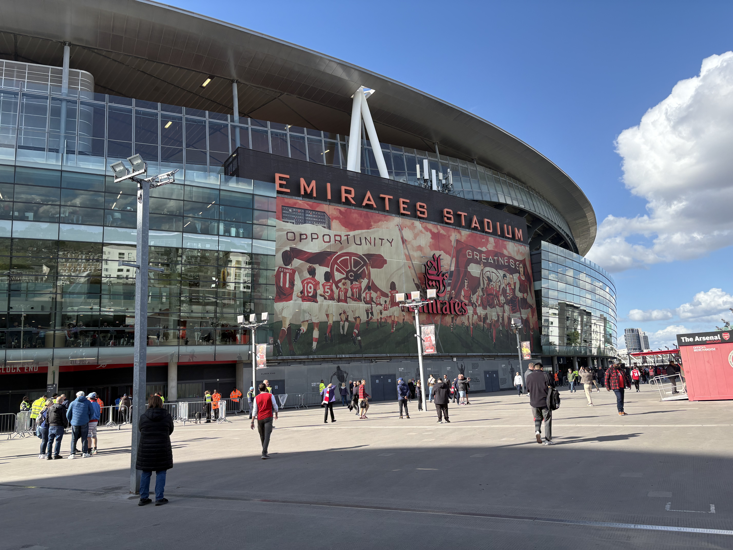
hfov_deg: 67.3
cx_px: 366
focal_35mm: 26
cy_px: 275
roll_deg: +4.0
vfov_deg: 53.1
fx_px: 551
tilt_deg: +10.7
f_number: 1.6
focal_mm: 5.96
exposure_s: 1/1706
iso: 50
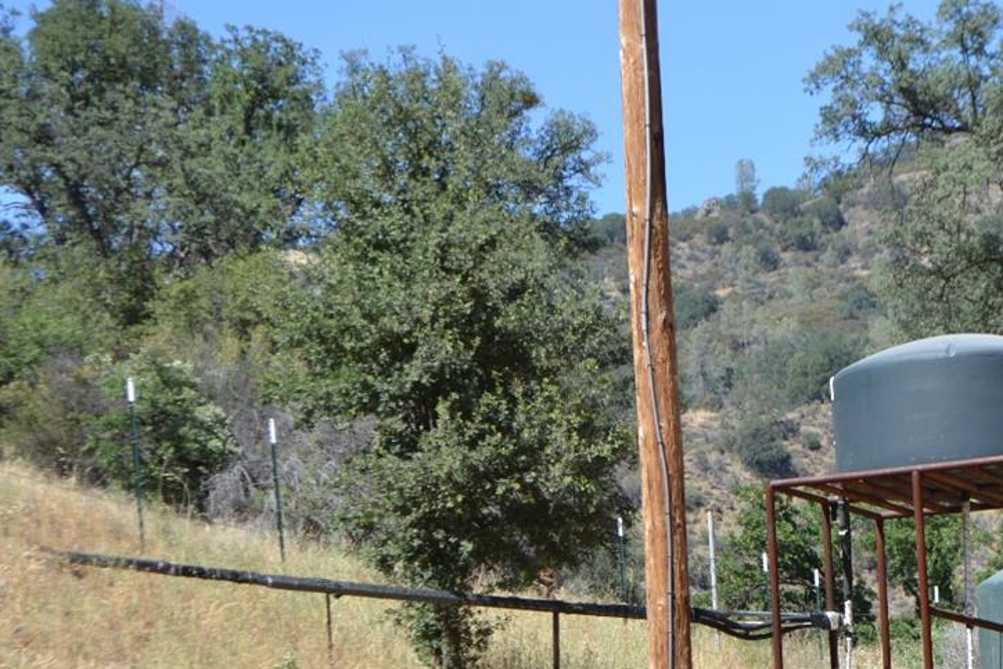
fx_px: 3985
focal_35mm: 143
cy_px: 604
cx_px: 956
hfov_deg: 14.2
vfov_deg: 9.6
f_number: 7.1
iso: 100
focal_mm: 46
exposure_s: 1/200
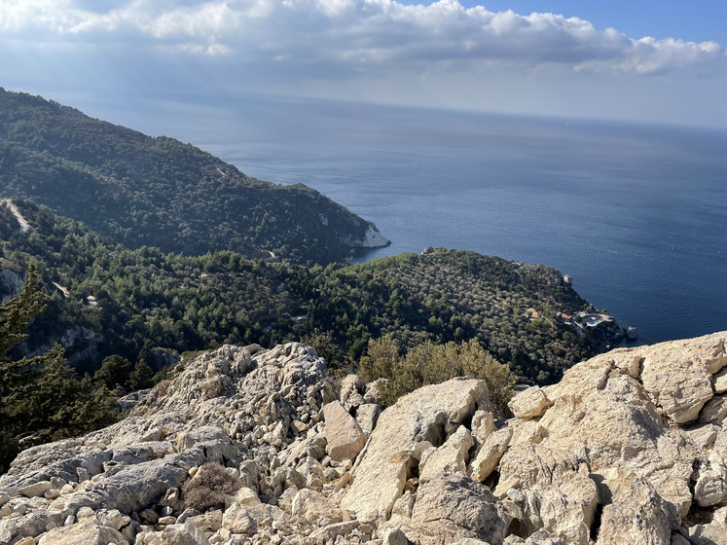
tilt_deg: -17.7
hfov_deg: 67.3
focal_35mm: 26
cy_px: 272
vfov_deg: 53.1
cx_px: 364
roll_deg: -3.9
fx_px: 546
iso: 32
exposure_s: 1/4000
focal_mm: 4.2
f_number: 1.6
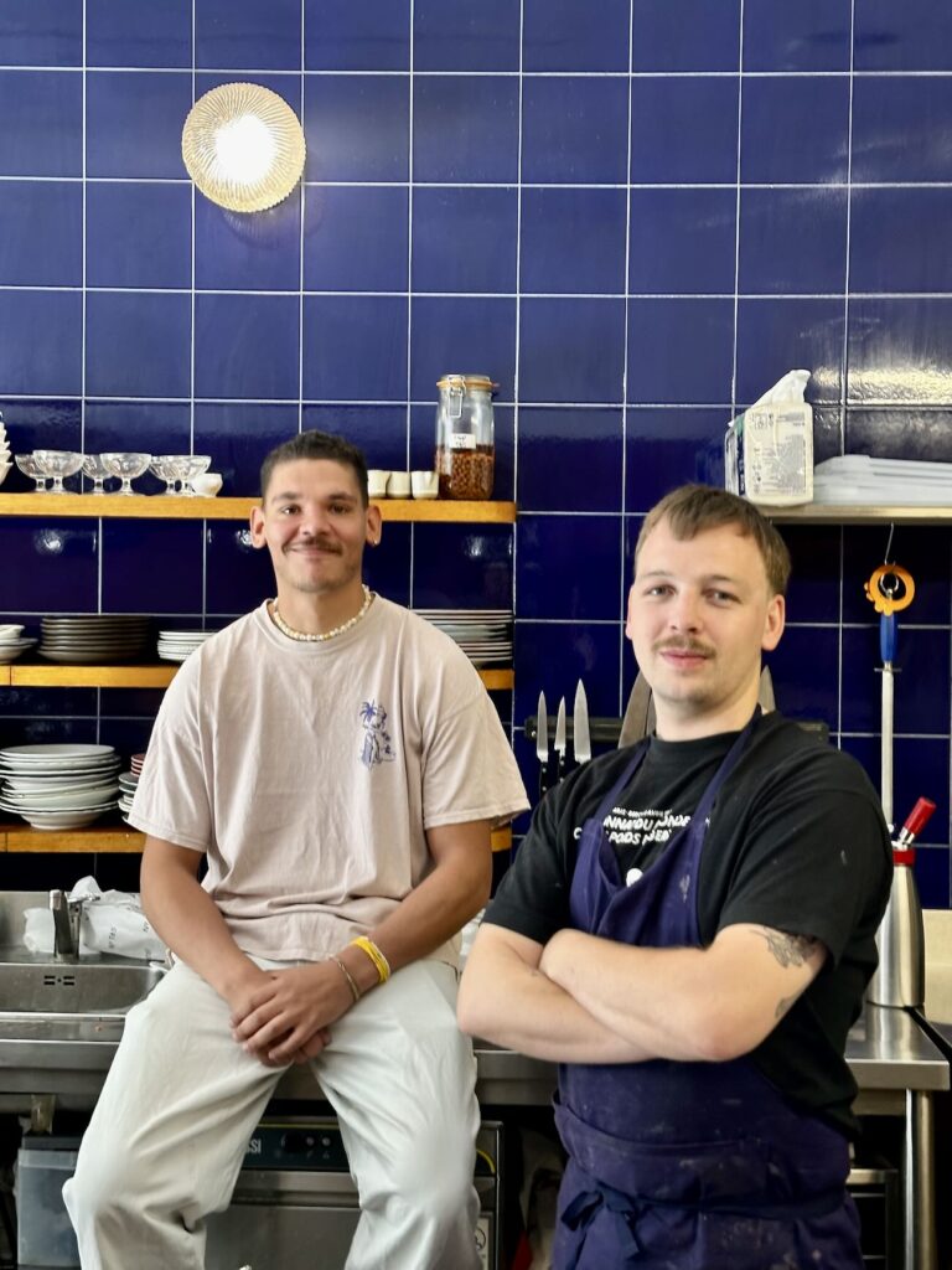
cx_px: 476
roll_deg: +1.2
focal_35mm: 48
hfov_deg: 30.3
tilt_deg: -0.2
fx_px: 1760
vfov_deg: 39.7
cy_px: 635
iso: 160
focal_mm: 6.86
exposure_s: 1/50
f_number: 1.78
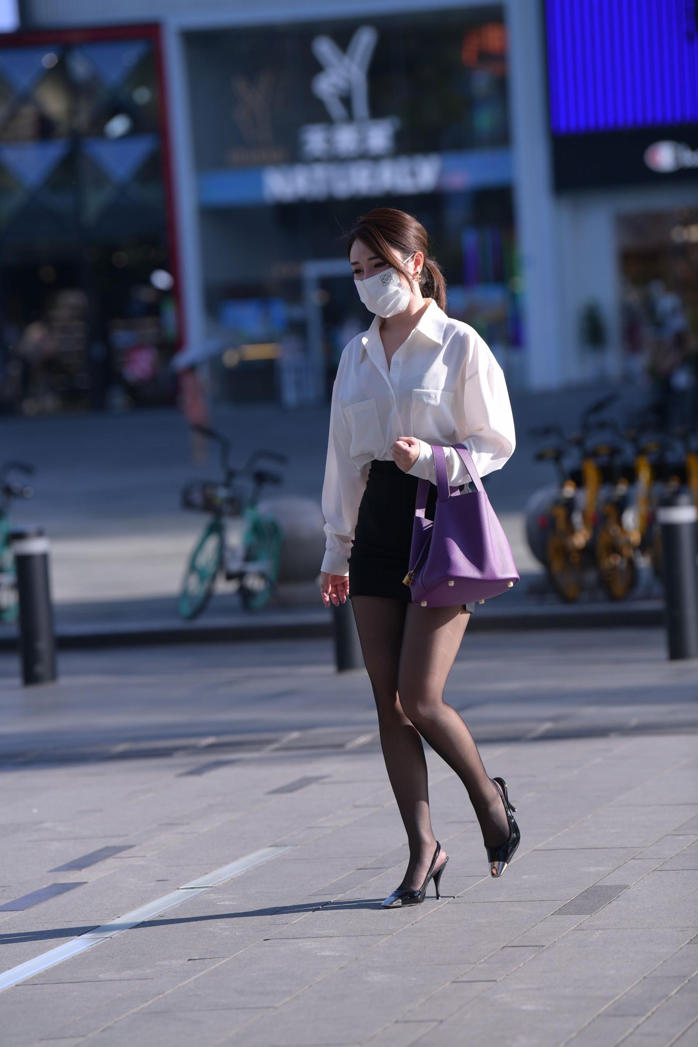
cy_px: 526
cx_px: 349
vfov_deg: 11.7
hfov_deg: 7.8
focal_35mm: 176
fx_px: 5119
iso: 125
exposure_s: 1/640
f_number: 4
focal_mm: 175
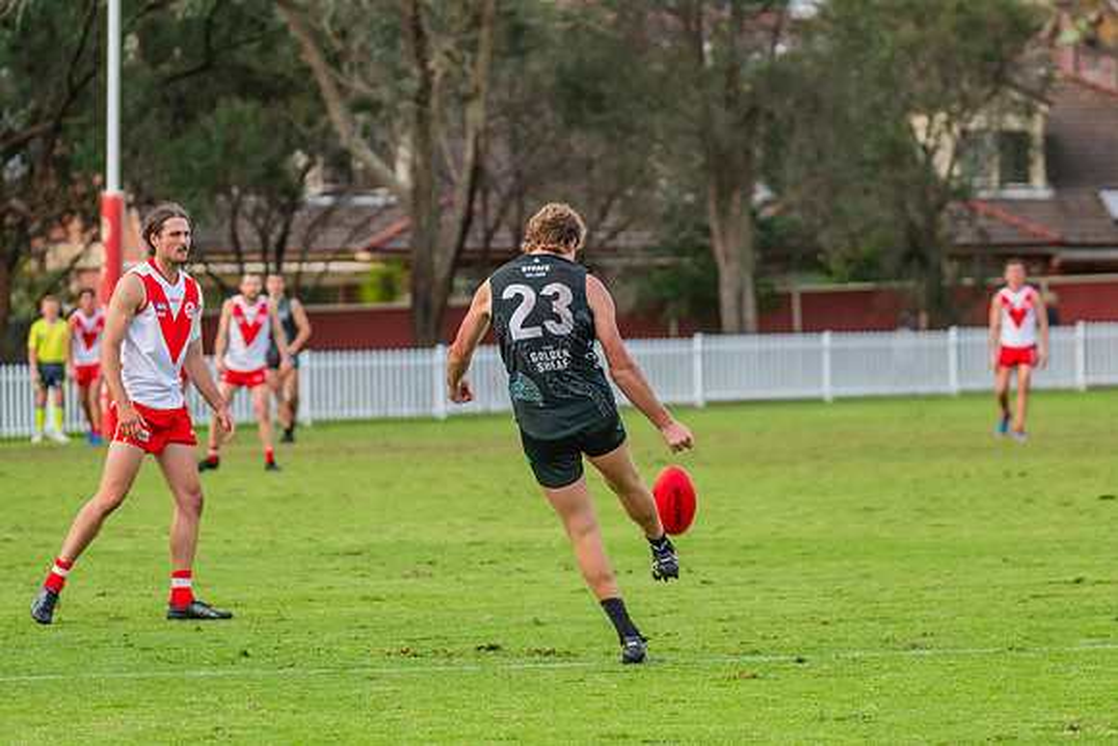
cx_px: 499
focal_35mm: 220
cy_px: 351
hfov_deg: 9.4
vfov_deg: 6.3
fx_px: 6830
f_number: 4.5
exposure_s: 1/1600
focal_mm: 170
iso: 800
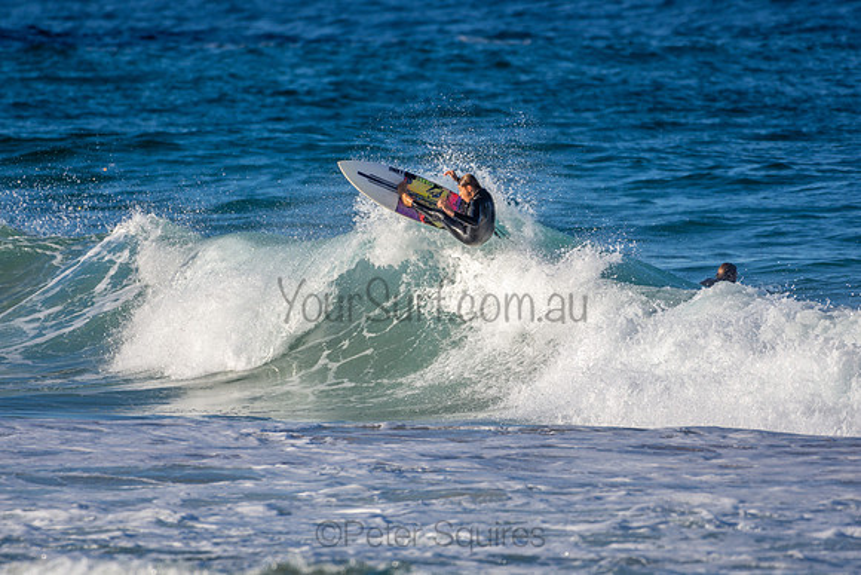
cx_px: 430
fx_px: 17941
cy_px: 288
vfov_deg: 1.8
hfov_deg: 2.7
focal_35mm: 750
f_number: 5.6
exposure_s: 1/1250
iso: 140
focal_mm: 500
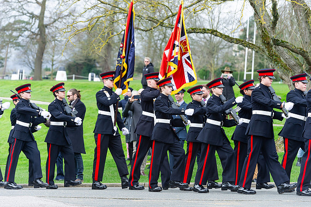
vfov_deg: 7.8
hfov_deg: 11.8
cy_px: 104
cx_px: 156
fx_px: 1511
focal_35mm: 175
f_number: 6.3
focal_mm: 175
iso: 500
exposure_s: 1/250
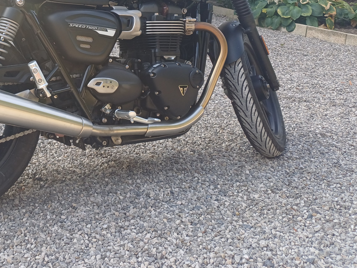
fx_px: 454
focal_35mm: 44
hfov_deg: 41.7
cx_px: 90
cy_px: 48
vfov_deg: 31.9
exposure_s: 1/201
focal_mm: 4.65
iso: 50
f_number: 1.8
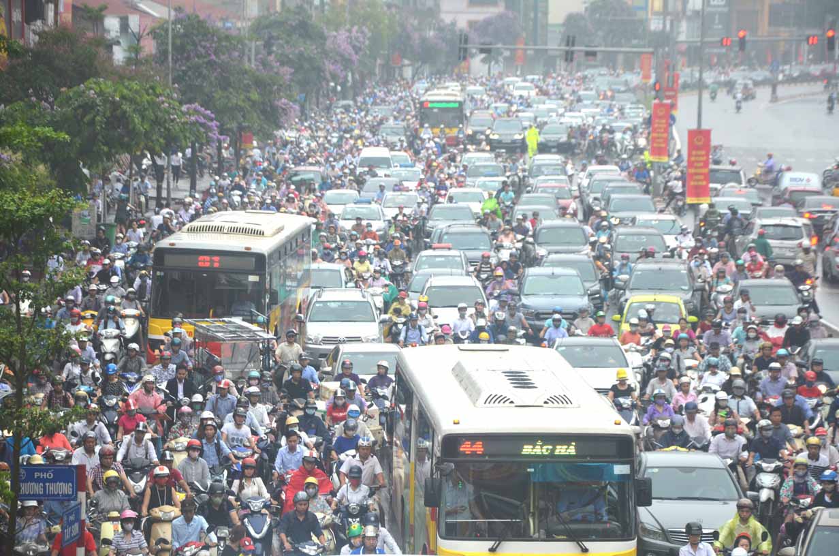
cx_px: 420
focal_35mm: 158
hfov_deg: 13.1
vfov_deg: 8.7
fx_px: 3663
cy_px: 278
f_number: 6.3
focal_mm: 105
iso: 200
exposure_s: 1/200
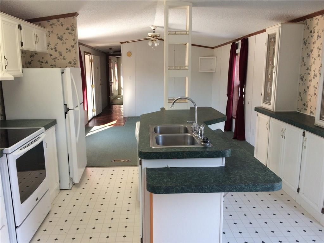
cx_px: 162
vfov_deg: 48.2
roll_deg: +2.0
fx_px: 271
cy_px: 122
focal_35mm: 29
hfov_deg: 61.7
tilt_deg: -10.3
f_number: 2.2
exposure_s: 1/60
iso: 50
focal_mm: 4.15
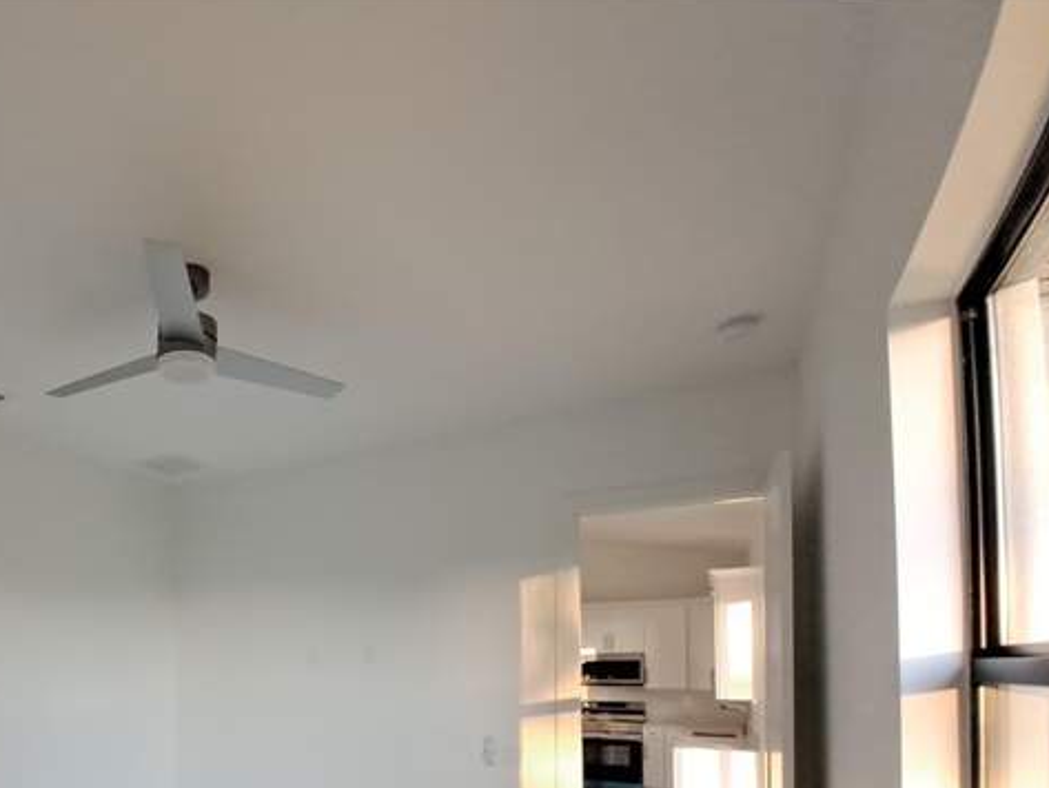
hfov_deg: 67.7
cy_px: 655
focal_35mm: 22
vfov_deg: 55.7
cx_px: 182
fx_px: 667
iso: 95
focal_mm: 1.74
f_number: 2.2
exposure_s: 1/40
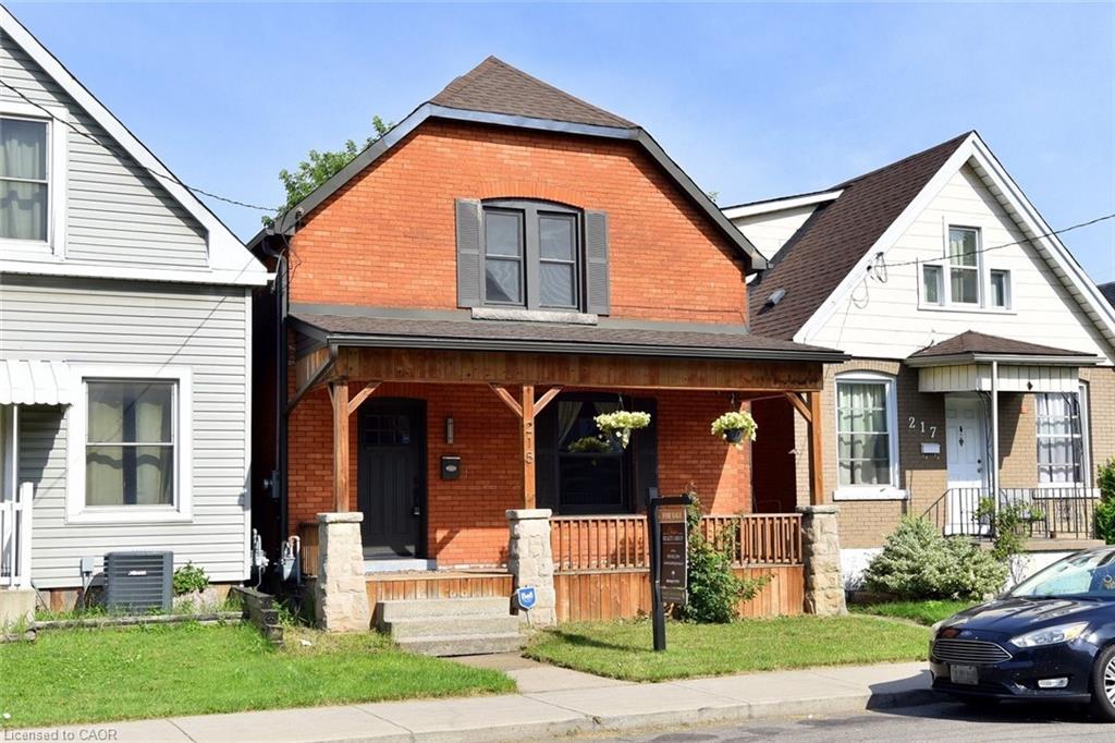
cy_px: 372
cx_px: 558
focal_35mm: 35
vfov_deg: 37.8
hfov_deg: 54.4
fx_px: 1084
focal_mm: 35
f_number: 10
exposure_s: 1/400
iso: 250
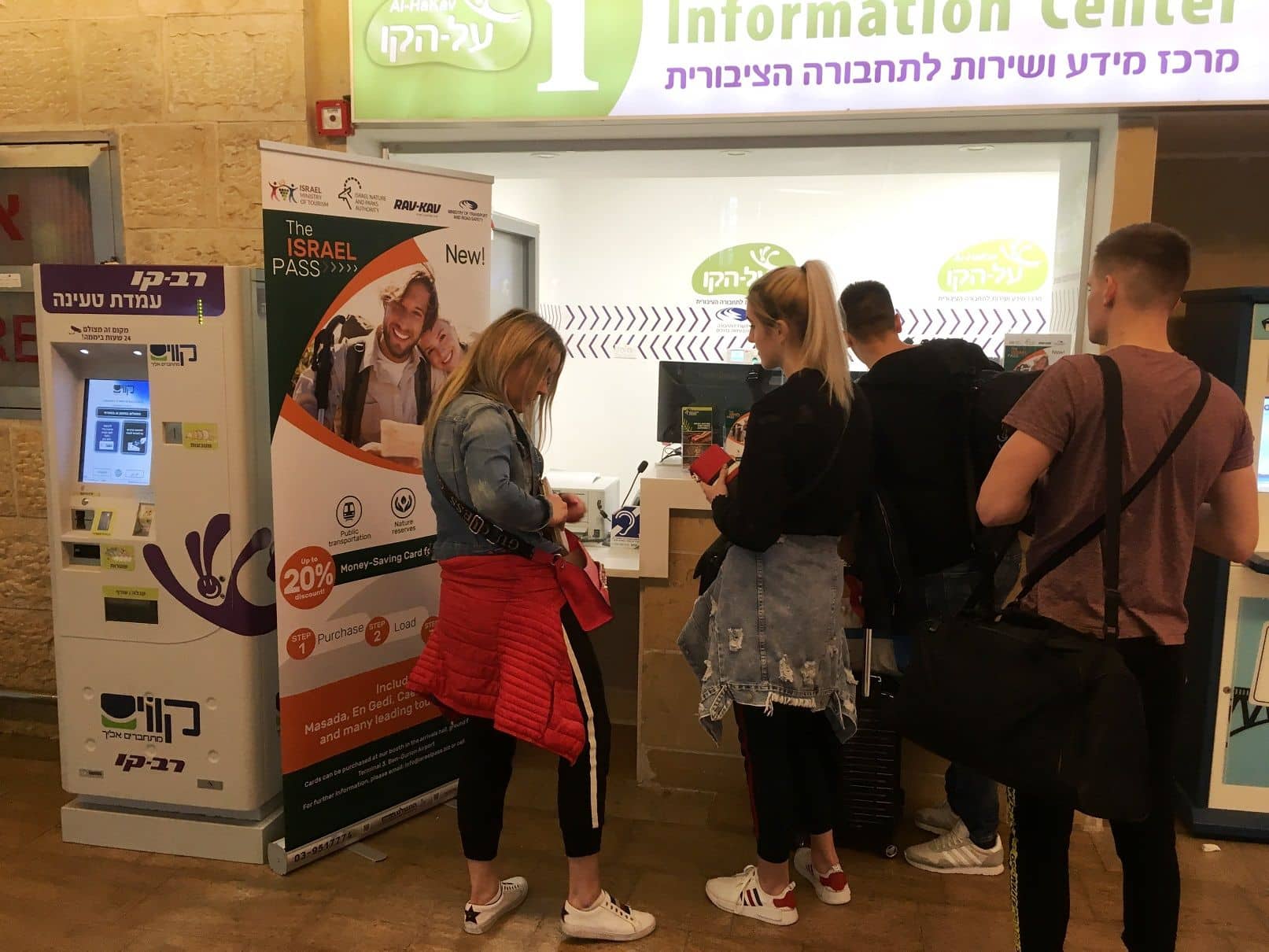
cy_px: 476
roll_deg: -1.9
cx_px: 634
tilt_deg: -8.3
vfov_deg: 48.2
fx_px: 1063
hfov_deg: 61.7
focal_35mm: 29
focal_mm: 4.15
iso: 80
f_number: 2.2
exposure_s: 1/33
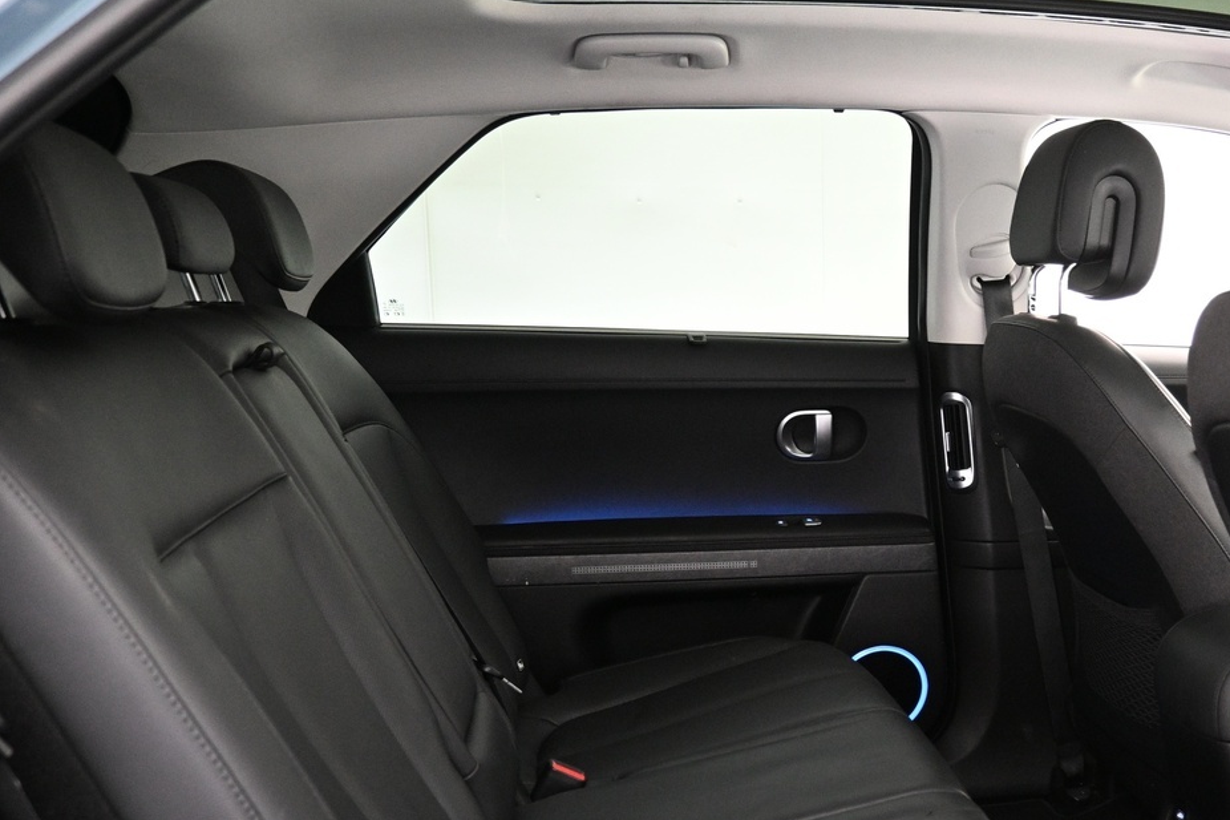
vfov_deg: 31.6
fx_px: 1435
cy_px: 564
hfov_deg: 45.3
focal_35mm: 42
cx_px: 874
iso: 1600
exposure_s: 1/10
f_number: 3.5
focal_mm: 16
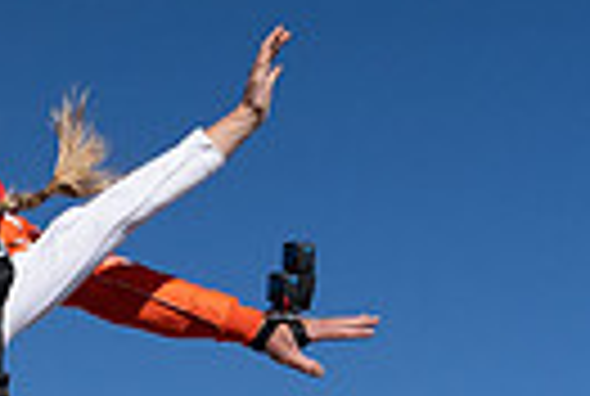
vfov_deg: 12.8
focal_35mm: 106
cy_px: 16
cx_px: -104
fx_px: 1741
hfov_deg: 18.3
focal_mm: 24
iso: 800
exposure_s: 1/2000
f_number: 13
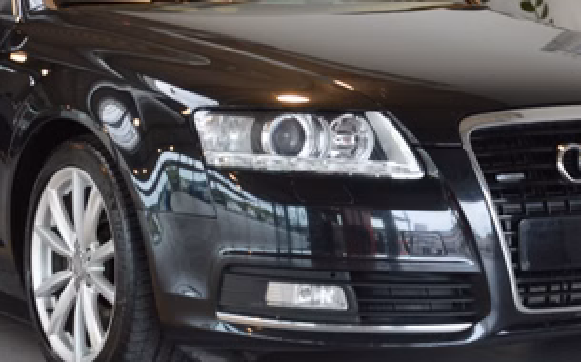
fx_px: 1930
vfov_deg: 10.7
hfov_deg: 17.1
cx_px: 251
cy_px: 112
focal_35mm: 122
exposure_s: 1/40
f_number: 4.5
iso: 400
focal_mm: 38
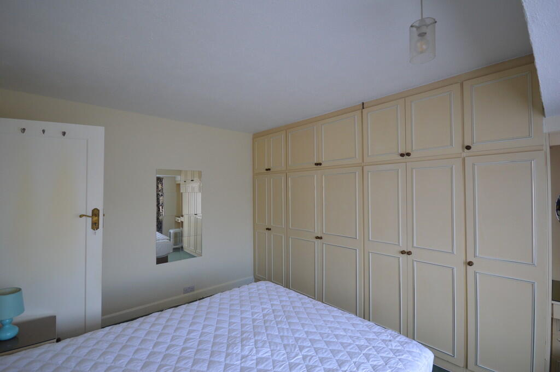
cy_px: 186
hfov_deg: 100.4
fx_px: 233
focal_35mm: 15
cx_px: 280
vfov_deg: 77.2
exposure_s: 1/100
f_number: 5
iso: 400
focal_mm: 10
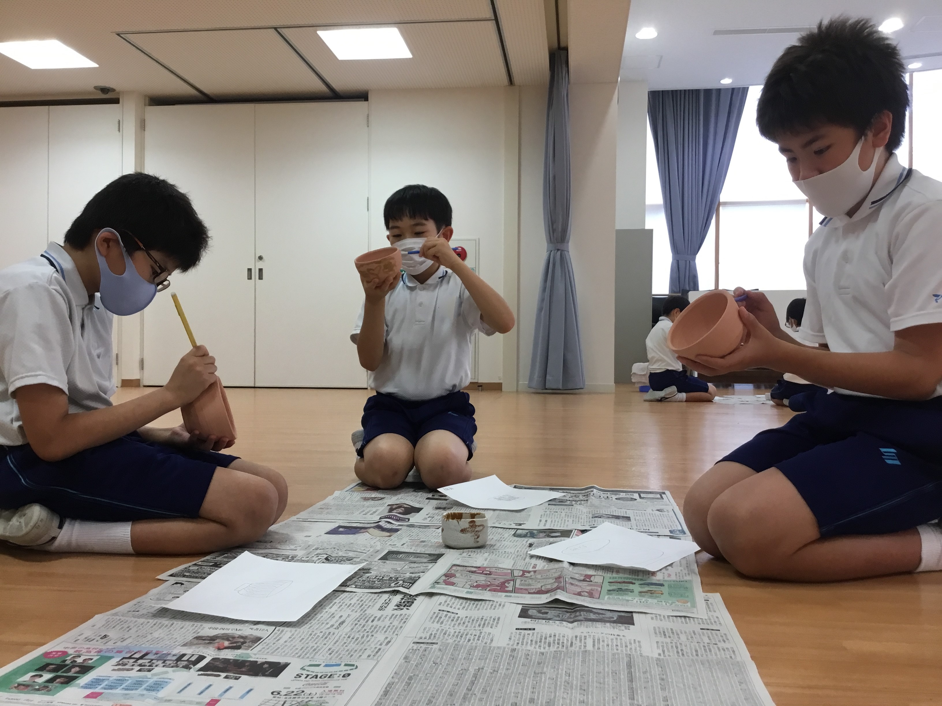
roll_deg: -0.8
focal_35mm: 31
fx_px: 844
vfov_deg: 45.4
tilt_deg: +0.3
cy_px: 353
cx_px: 471
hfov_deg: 58.4
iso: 25
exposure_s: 1/30
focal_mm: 3.3
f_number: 2.4
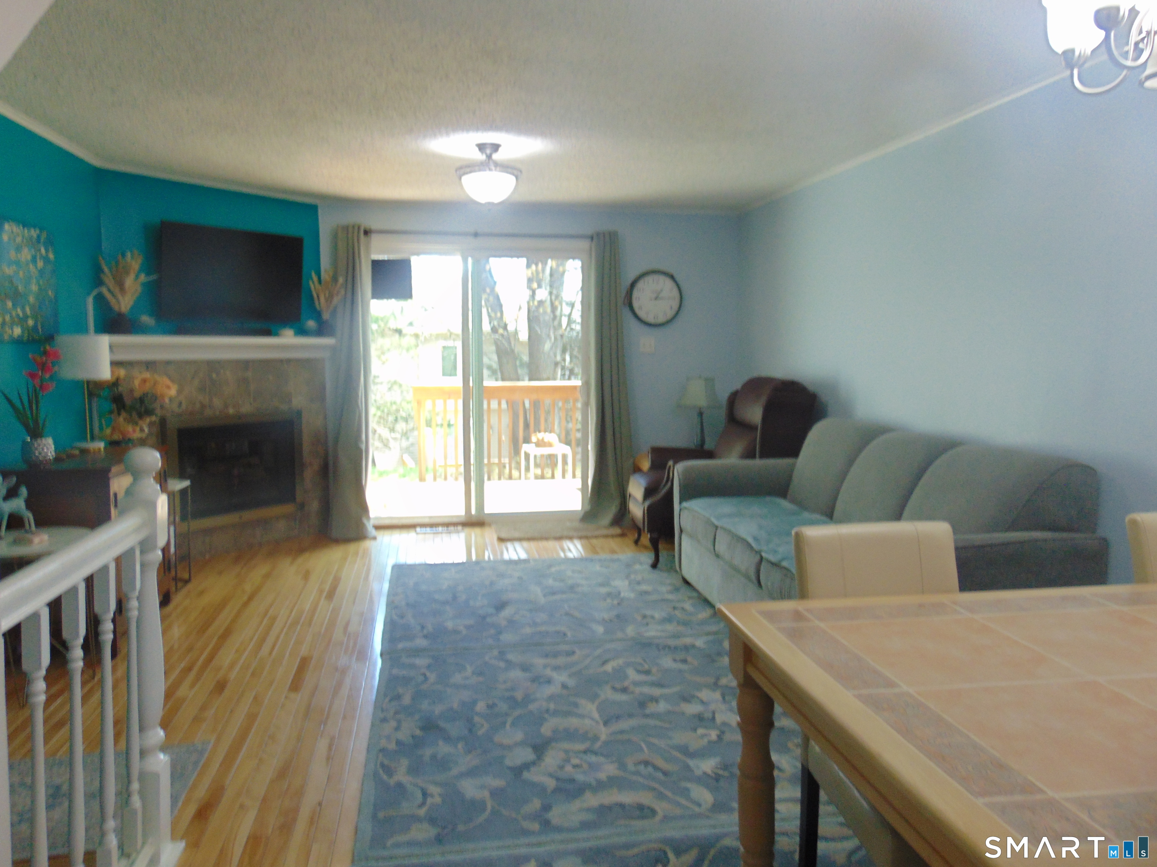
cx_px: 578
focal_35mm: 25
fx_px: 836
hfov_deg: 69.4
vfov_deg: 54.9
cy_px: 434
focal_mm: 4.5
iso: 160
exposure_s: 1/40
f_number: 3
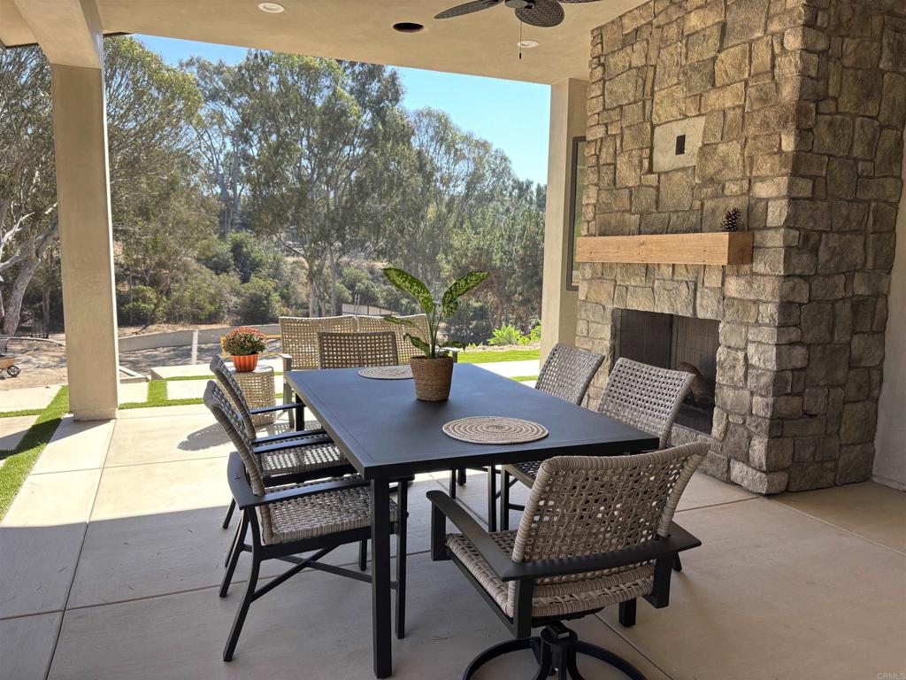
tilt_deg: -7.0
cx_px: 453
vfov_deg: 53.1
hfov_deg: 67.3
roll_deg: -1.1
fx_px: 680
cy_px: 340
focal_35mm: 26
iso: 50
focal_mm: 5.96
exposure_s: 1/299
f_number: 1.6
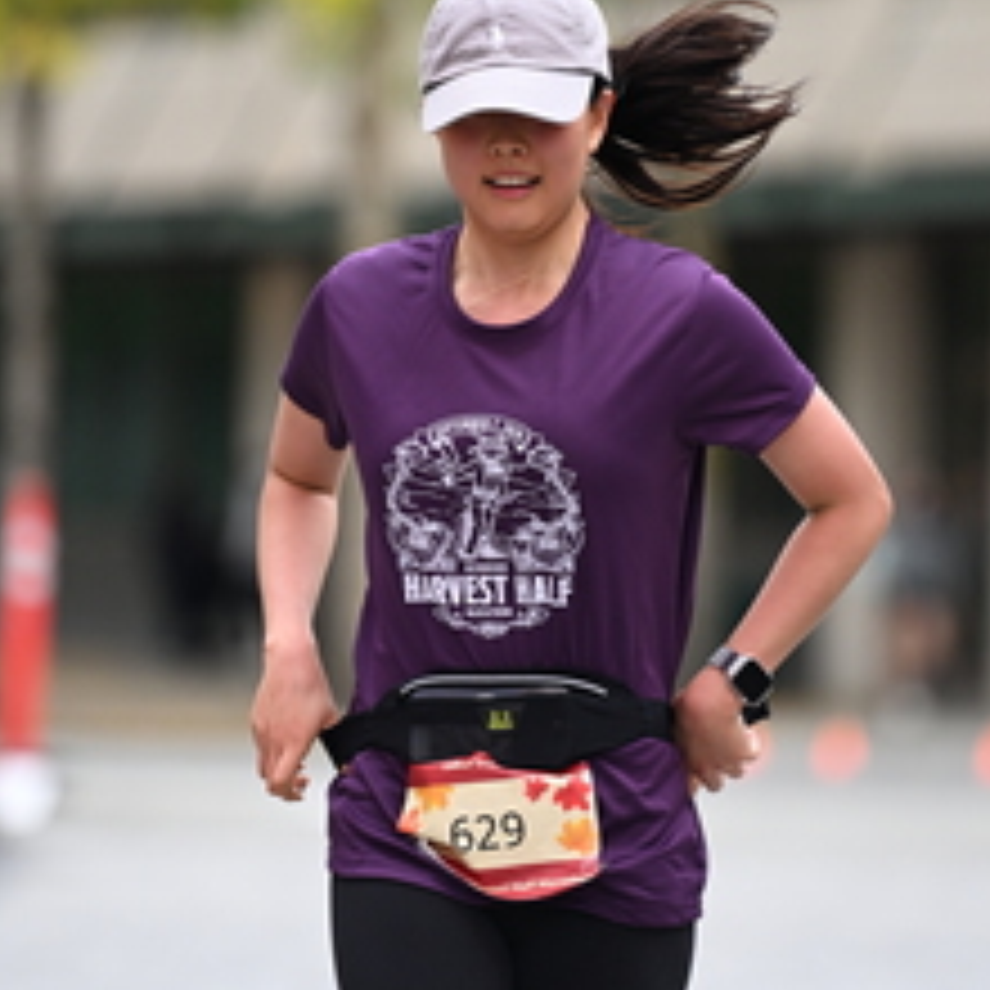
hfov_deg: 4.2
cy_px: 410
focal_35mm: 415
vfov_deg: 4.2
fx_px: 13428
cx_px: 569
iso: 640
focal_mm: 195
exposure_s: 1/1600
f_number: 2.8
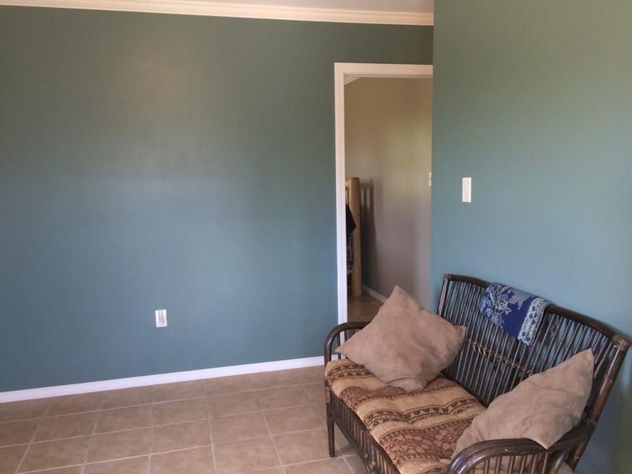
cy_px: 237
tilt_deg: -9.8
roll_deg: +0.6
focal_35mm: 29
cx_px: 316
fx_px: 529
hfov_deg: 61.7
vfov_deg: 48.2
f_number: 2.2
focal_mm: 4.15
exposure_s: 1/30
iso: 80
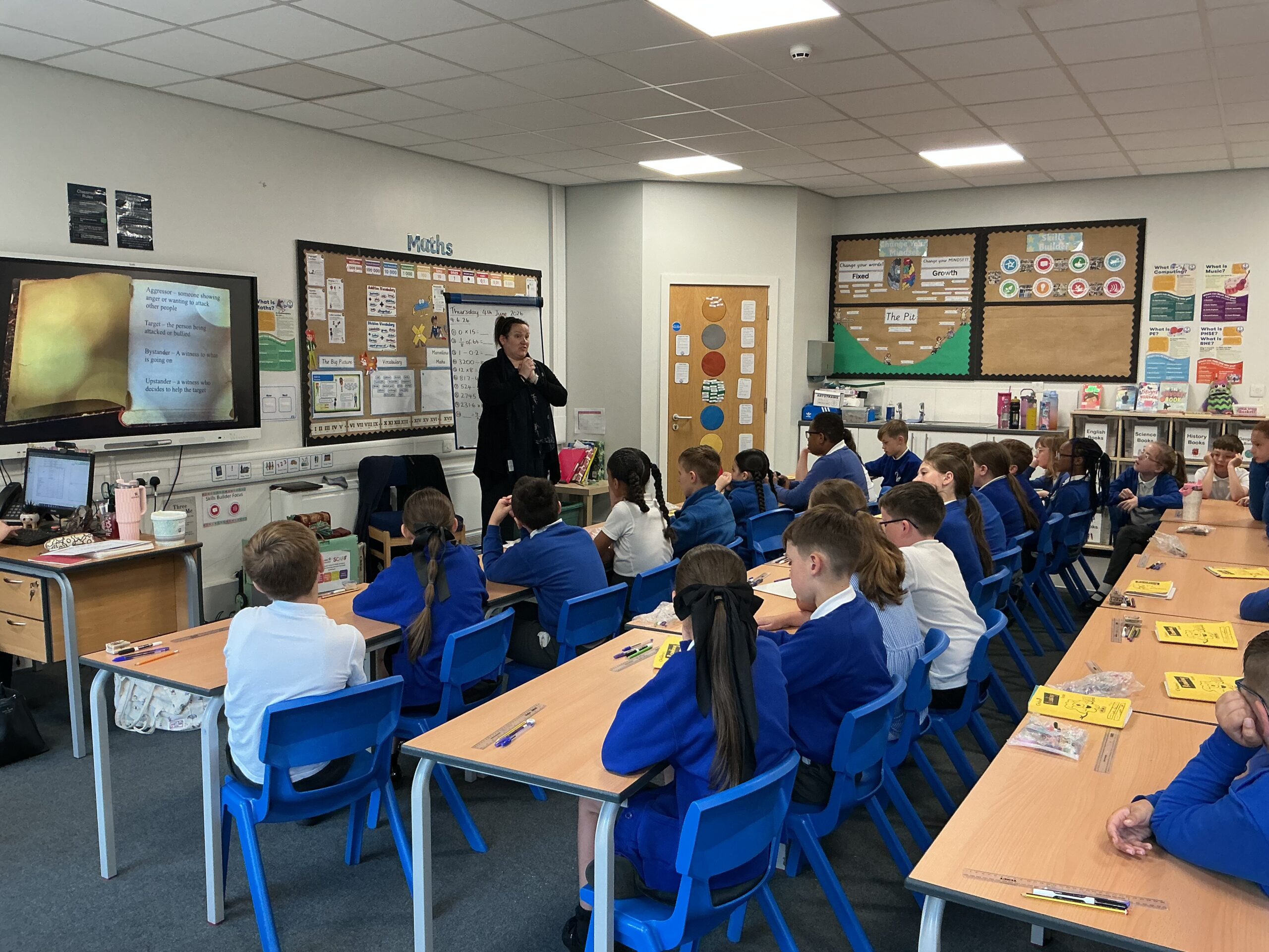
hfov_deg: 61.7
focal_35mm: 29
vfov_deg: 48.2
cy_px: 476
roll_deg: +0.1
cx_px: 634
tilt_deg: -6.2
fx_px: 1063
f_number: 1.8
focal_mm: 3
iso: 100
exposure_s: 1/60
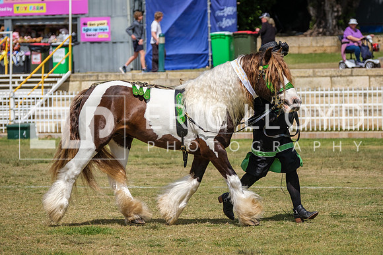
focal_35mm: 190
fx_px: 2019
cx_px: 203
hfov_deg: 10.8
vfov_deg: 7.2
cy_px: 122
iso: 160
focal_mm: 94.5
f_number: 3.6
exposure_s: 1/2000
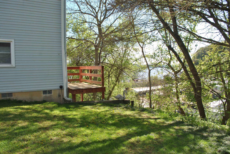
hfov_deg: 67.3
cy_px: 77
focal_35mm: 27
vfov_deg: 48.0
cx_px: 115
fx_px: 173
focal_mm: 18
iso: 100
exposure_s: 1/200
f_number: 6.3
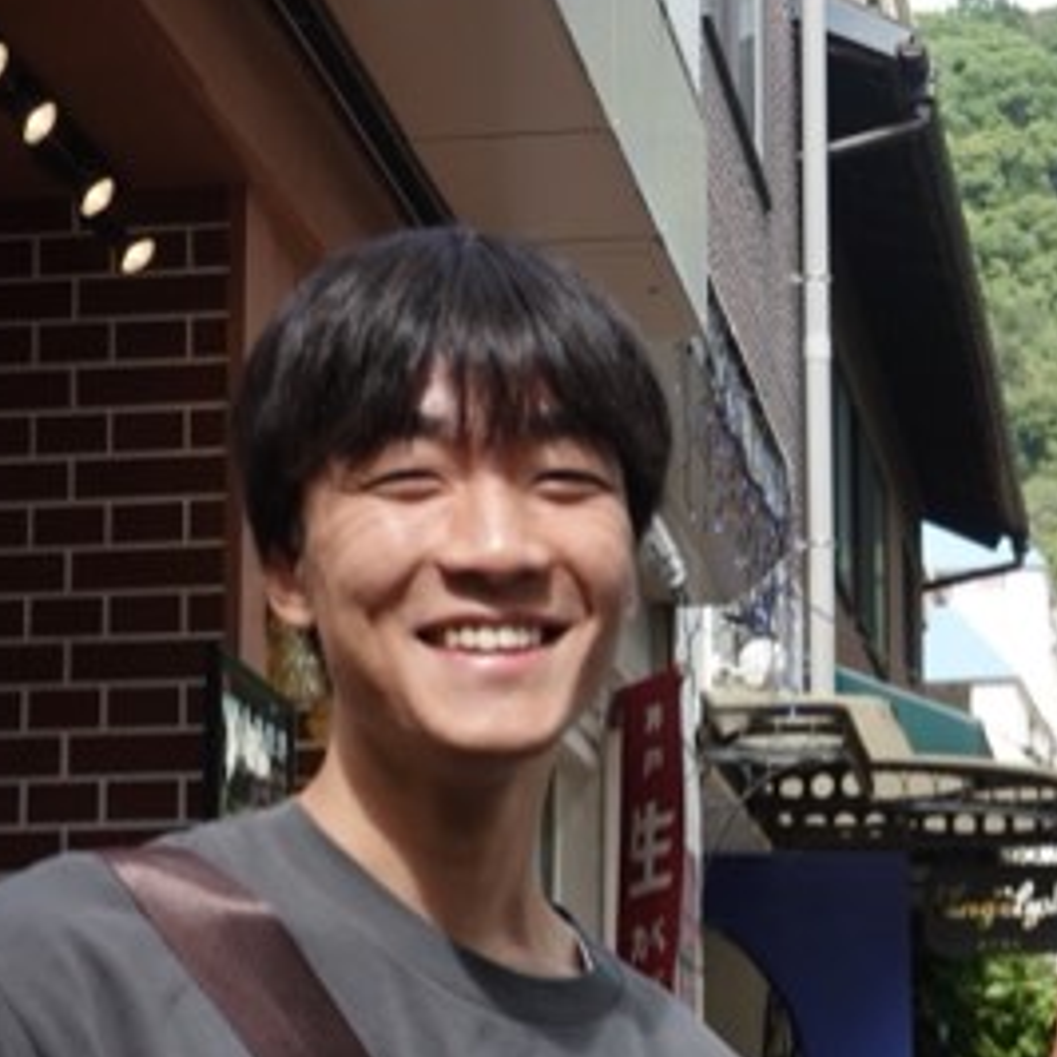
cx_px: 1025
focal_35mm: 102
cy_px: 807
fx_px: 3524
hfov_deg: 16.7
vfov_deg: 17.0
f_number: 4
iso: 125
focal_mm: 19.03
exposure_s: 1/320
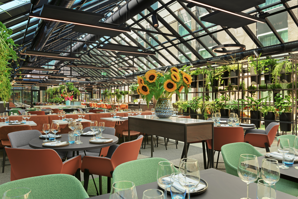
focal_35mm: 28
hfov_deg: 65.5
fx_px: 232
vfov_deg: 46.4
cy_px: 100
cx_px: 149
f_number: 11
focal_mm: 28
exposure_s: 1/13
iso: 100
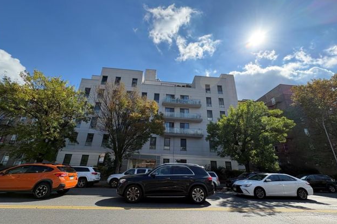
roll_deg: -2.3
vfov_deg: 77.3
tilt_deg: +21.6
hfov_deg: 100.4
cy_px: 117
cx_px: 168
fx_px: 140
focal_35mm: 15
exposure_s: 1/1346
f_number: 2.2
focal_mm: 2.22
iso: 64
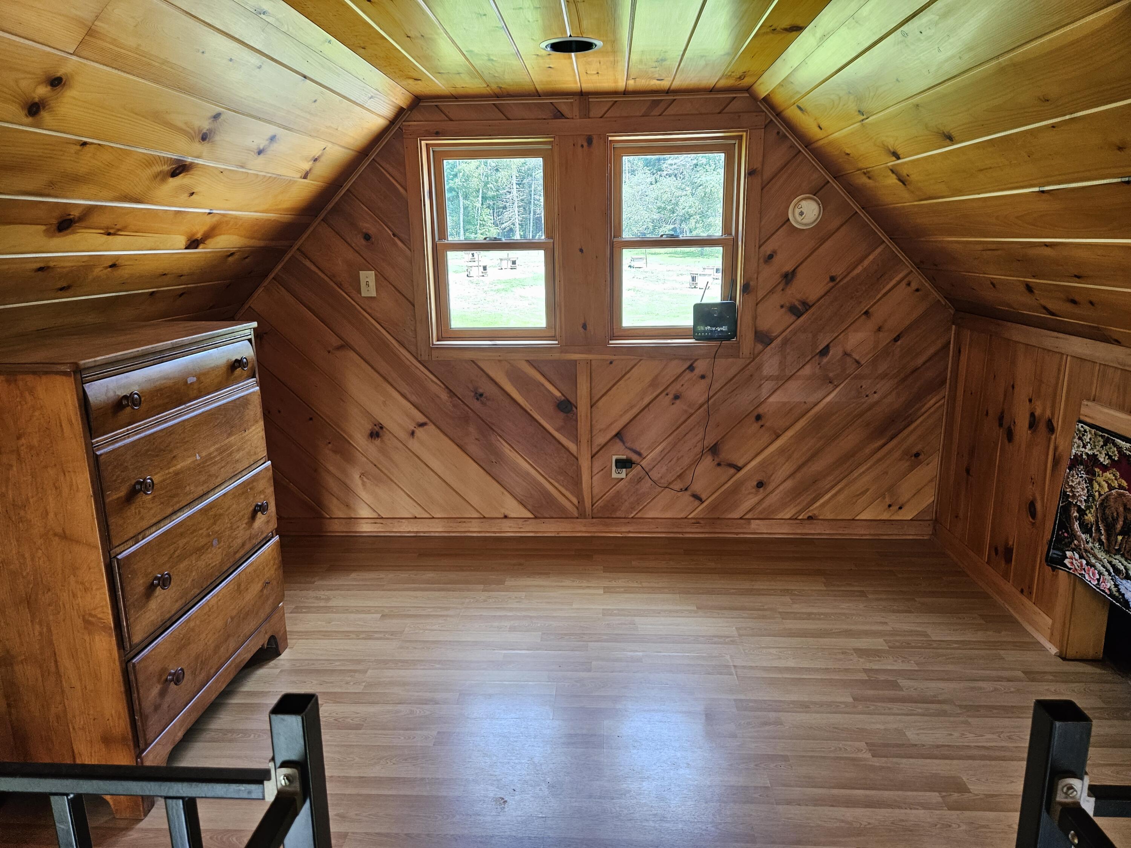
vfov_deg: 58.9
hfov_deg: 73.9
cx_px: 566
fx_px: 751
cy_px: 424
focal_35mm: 23
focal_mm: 5.4
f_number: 1.8
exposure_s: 1/120
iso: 200
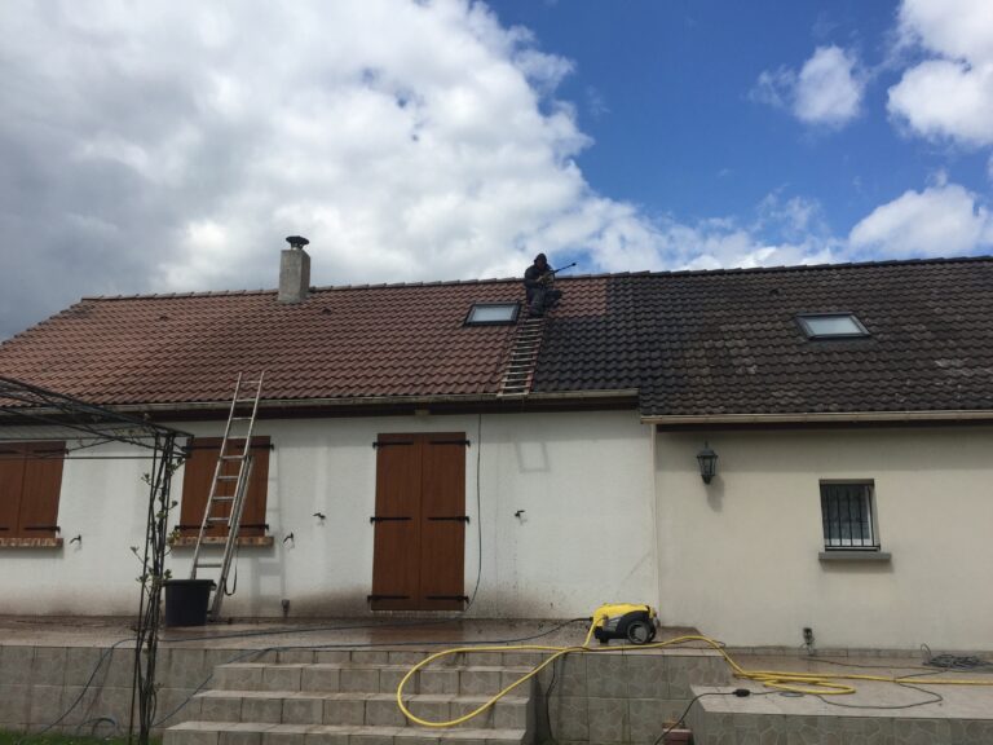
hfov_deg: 61.7
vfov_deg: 48.2
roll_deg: -0.6
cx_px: 496
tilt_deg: +12.9
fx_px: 832
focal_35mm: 29
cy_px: 372
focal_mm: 4.15
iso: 32
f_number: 2.2
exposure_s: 1/3300
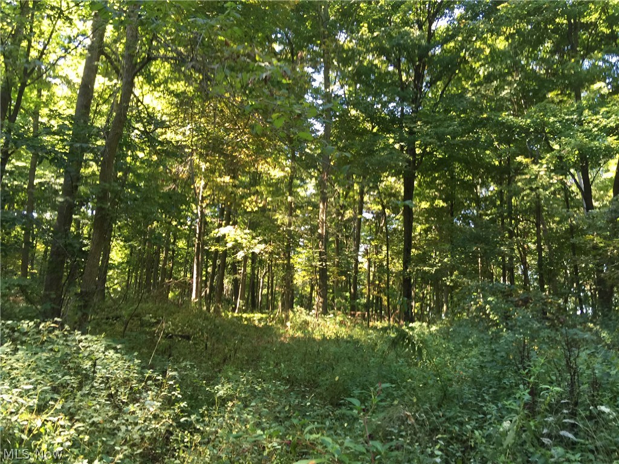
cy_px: 232
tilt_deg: +10.3
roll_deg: -2.0
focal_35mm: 29
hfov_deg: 61.7
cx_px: 310
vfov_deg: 48.2
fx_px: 519
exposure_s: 1/40
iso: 32
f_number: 2.2
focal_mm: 4.15
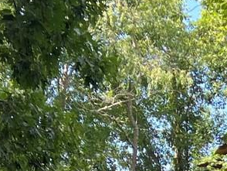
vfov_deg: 7.5
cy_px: 449
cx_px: 239
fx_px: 1188
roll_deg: -0.3
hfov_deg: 10.8
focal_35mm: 181
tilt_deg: +3.4
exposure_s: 1/254
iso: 40
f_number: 1.5
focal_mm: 5.7
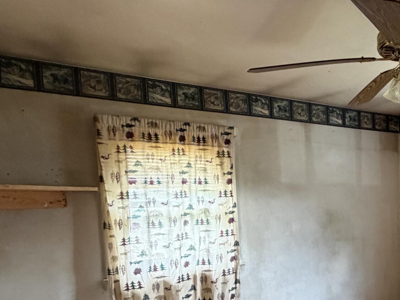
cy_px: 228
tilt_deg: -4.7
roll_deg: +1.8
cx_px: 381
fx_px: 381
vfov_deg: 41.6
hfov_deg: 47.8
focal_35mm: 33
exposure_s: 1/60
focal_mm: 2.22
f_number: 2.2
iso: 400
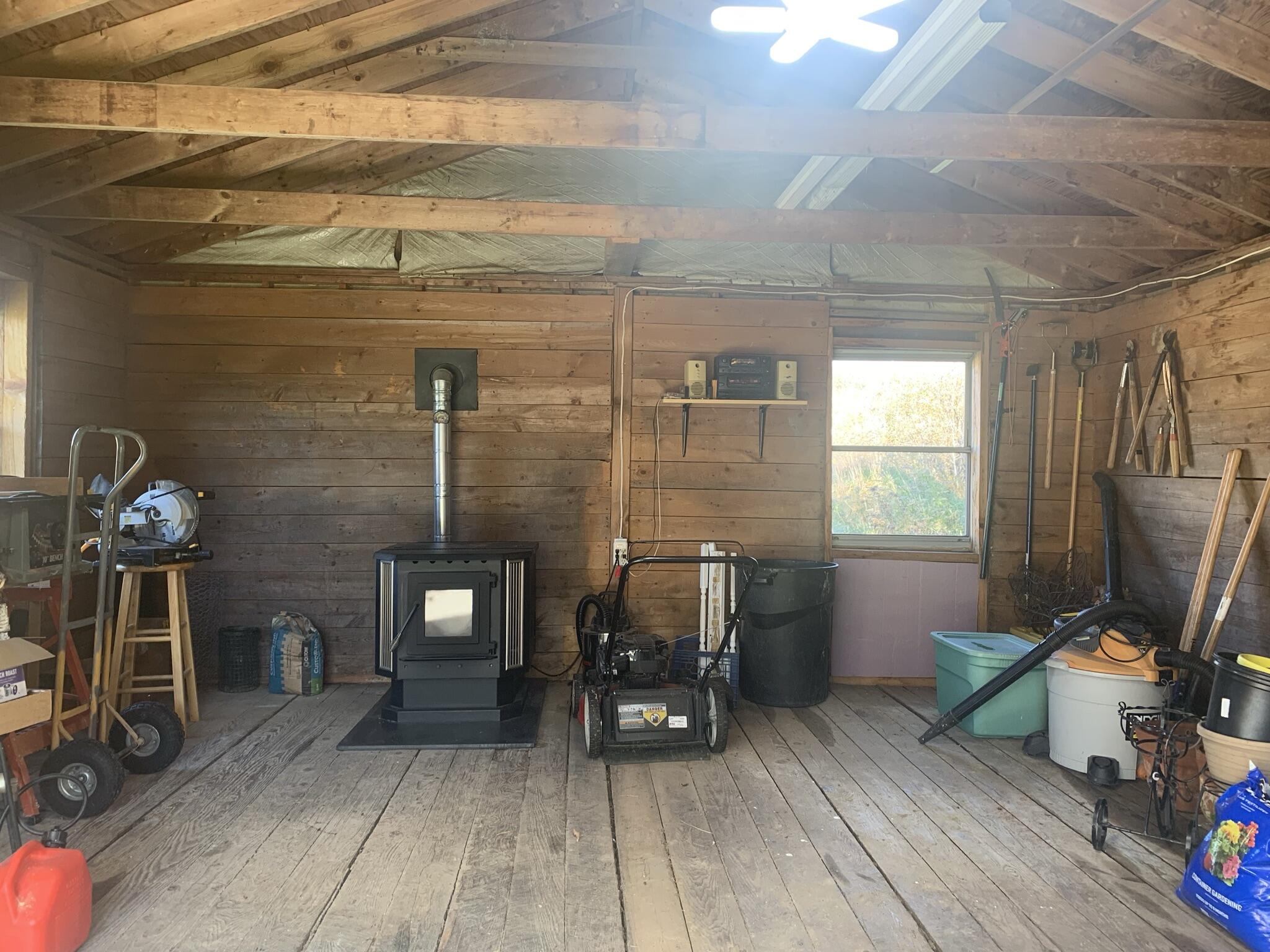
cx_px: 635
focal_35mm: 26
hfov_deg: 67.3
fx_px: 954
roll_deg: -0.4
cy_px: 476
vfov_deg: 53.1
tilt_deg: +0.0
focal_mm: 4.25
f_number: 1.8
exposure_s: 1/60
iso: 50
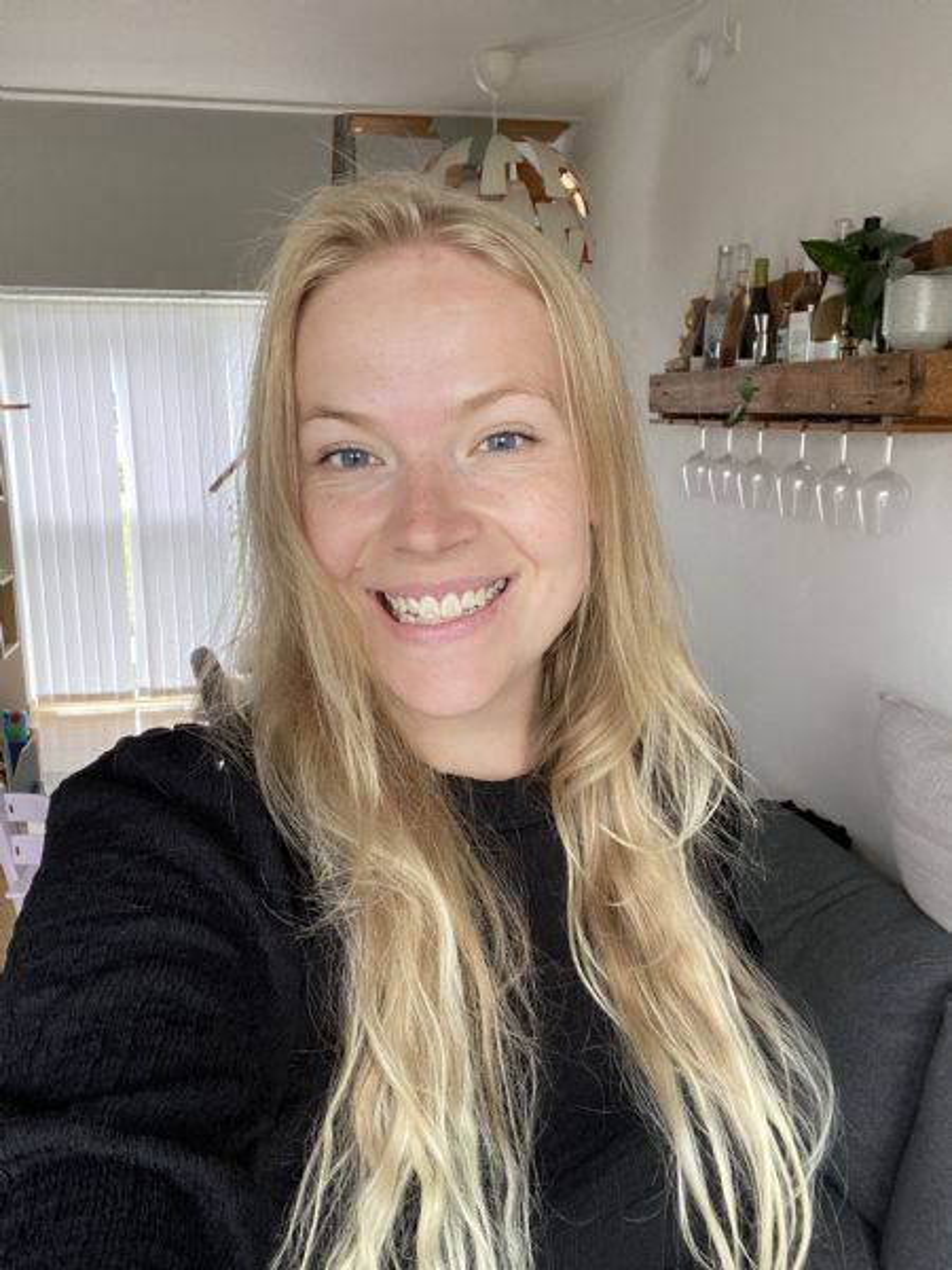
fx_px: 1100
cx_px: 476
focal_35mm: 30
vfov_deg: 60.0
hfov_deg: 46.8
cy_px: 635
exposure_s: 1/74
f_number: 2.2
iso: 100
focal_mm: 2.71
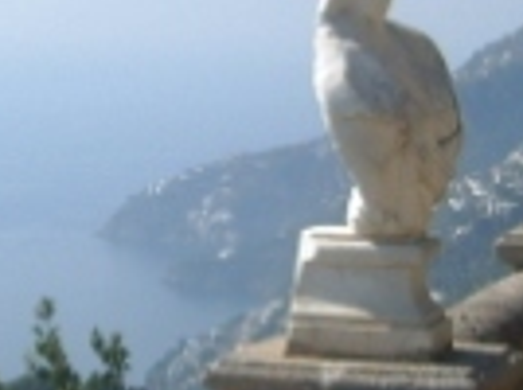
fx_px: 2428
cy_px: 148
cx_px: 96
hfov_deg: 12.2
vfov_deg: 9.2
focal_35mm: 161
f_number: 7.1
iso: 50
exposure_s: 1/250
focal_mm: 7.4
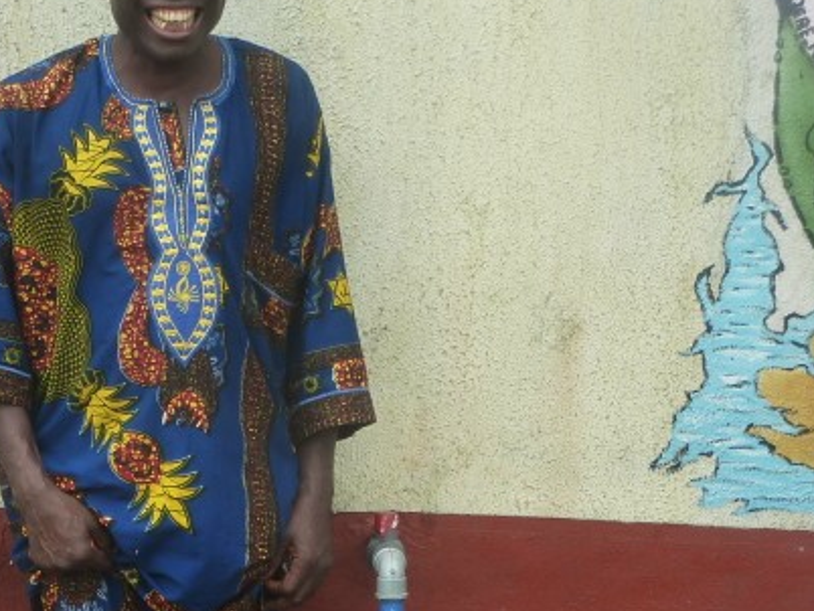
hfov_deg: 18.9
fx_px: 2400
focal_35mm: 102
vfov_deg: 14.4
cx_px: 59
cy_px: 500
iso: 125
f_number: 4
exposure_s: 1/250
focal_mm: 7.3
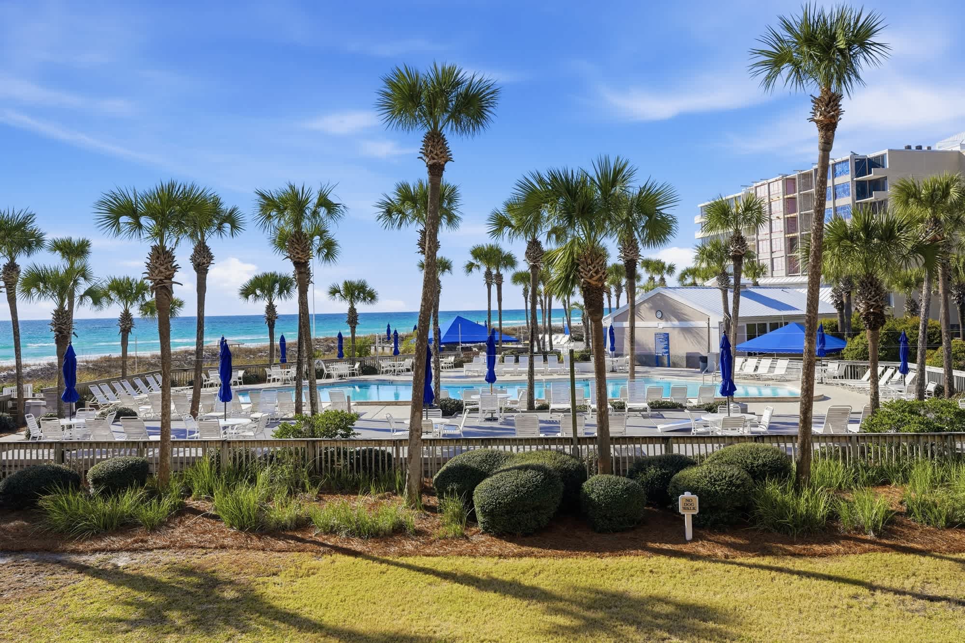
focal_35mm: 30
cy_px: 322
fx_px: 791
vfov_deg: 44.3
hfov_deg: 62.8
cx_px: 482
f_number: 8
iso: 100
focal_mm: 29.5
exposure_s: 1/4000
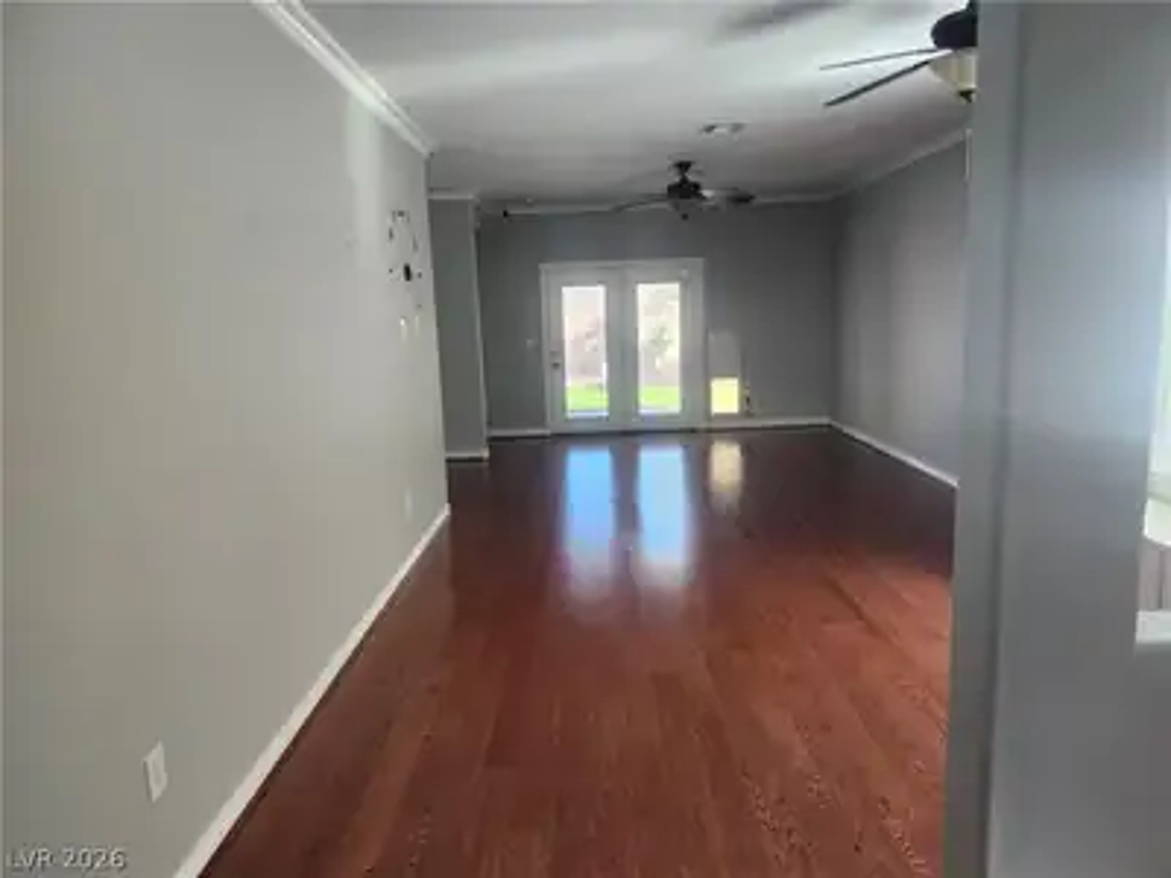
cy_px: 439
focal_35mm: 23
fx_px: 778
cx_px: 586
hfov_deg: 73.9
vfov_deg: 58.9
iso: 160
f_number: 1.8
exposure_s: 1/180
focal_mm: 5.54
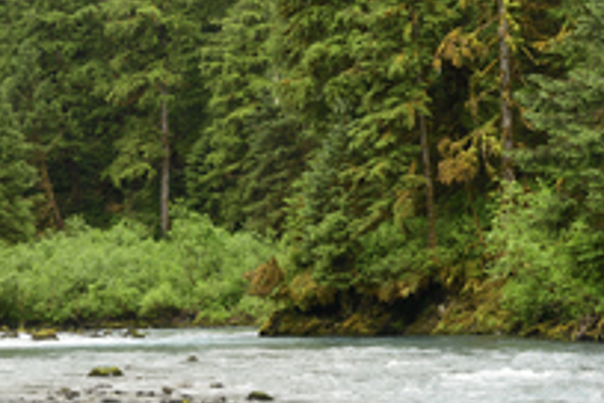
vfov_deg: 10.0
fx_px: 2298
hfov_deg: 14.3
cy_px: 153
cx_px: 802
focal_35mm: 137
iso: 320
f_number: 11
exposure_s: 1/50
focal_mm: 50
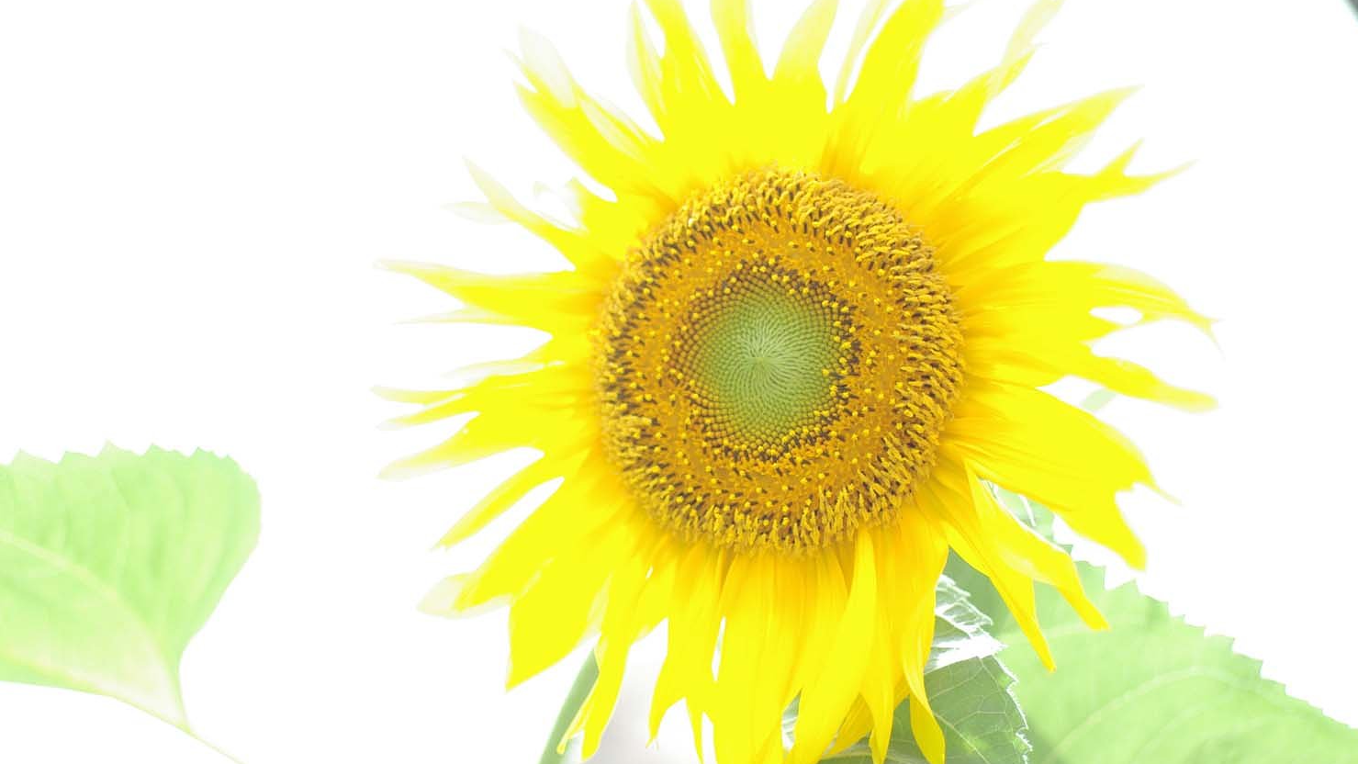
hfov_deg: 30.8
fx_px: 2468
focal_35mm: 69
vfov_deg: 17.6
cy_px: 391
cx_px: 688
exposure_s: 1/4000
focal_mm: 43
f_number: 1.9
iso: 800
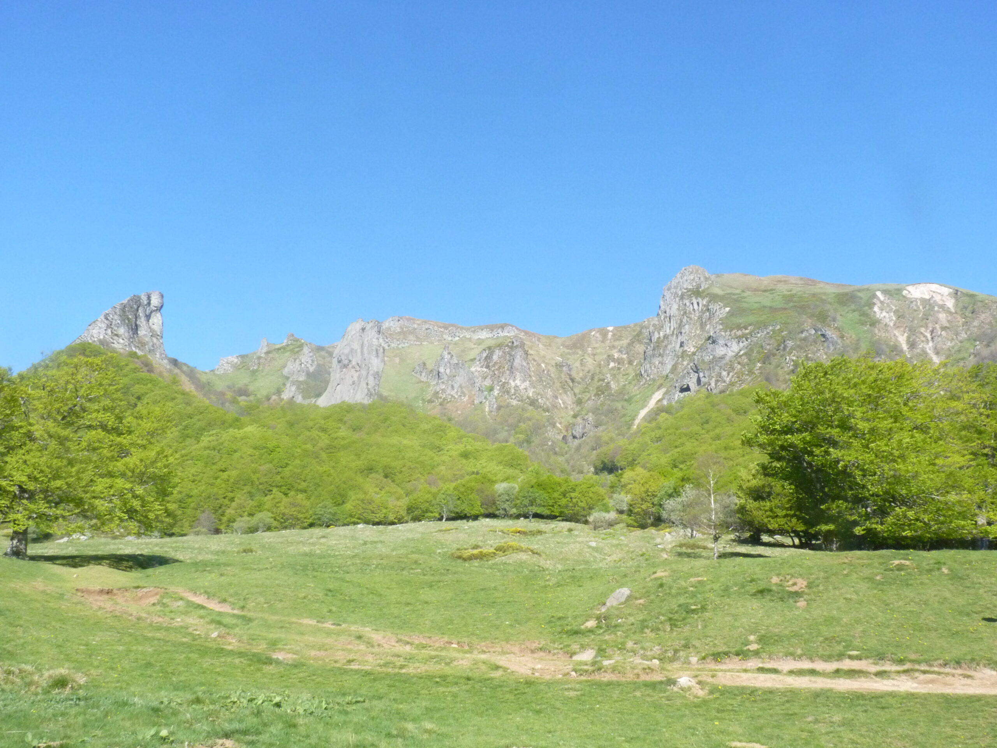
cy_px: 374
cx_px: 498
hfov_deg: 65.3
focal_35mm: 27
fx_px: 778
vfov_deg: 51.4
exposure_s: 1/400
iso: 400
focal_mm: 4.8
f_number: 7.1
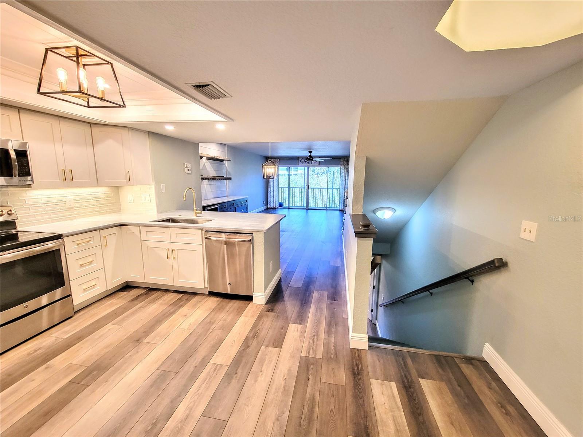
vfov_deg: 89.9
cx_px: 292
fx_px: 219
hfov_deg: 106.2
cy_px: 218
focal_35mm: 13
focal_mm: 2.2
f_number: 2.2
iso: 160
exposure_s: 1/60
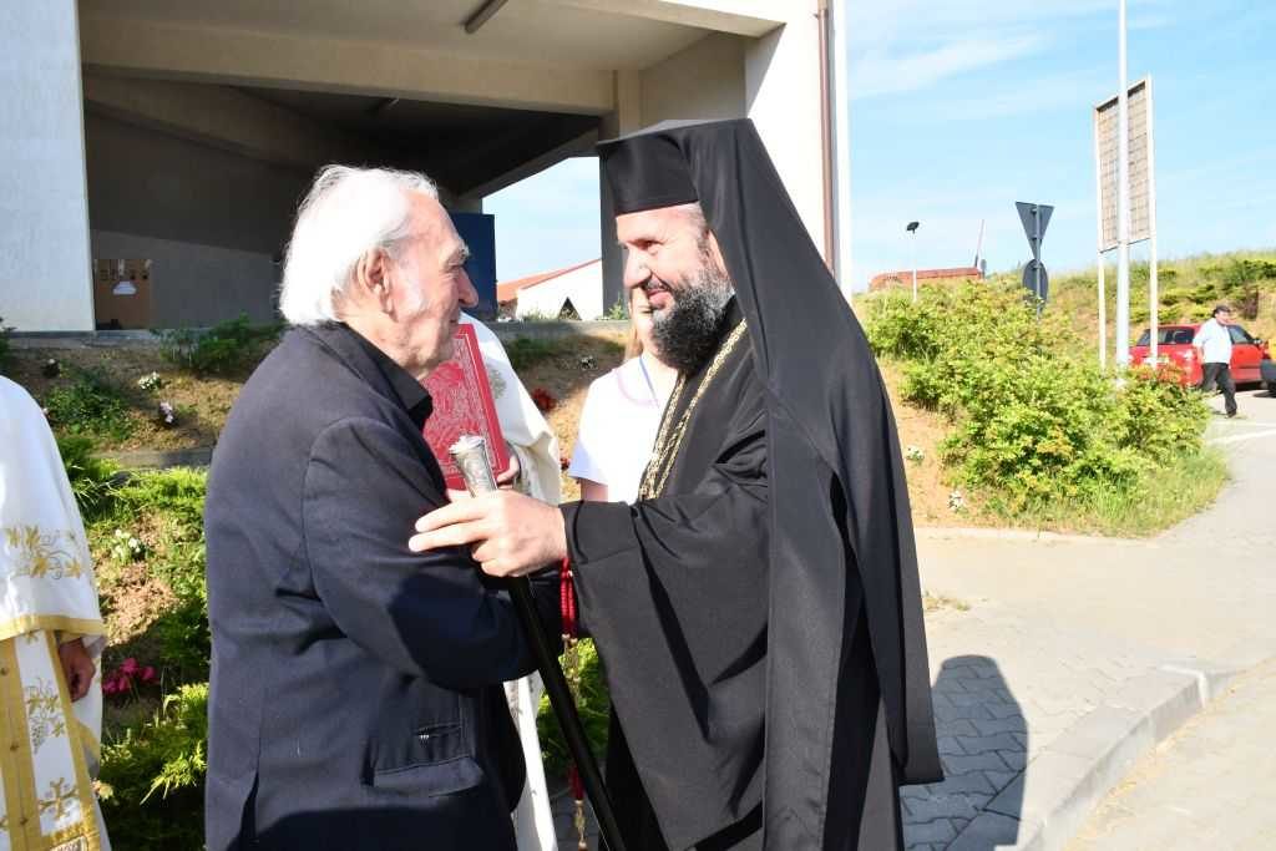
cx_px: 638
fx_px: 957
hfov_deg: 67.4
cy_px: 426
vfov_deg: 47.9
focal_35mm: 27
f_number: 22
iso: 1250
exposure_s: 1/250
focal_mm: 18
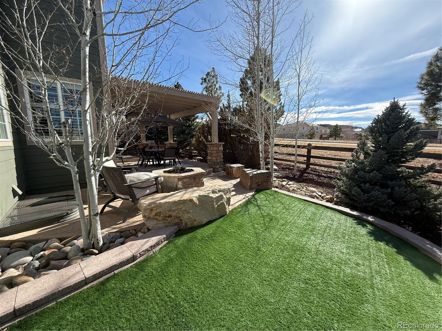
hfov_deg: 102.1
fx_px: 179
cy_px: 166
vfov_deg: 85.7
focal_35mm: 14
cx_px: 221
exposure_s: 1/1167
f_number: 2.2
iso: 64
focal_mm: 2.22
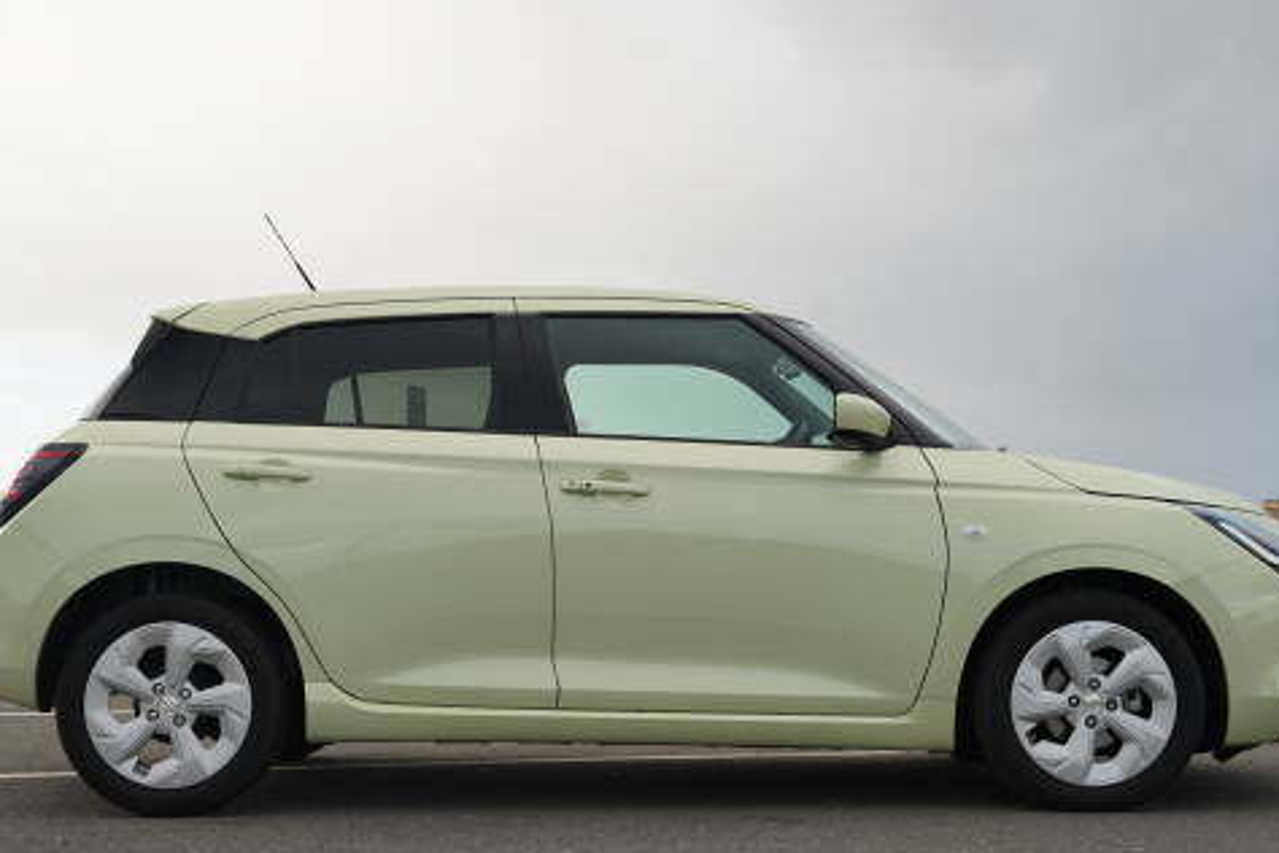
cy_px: 526
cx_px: 648
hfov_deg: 36.3
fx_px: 1952
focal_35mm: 55
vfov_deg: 24.6
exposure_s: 1/100
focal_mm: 40.7
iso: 100
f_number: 5
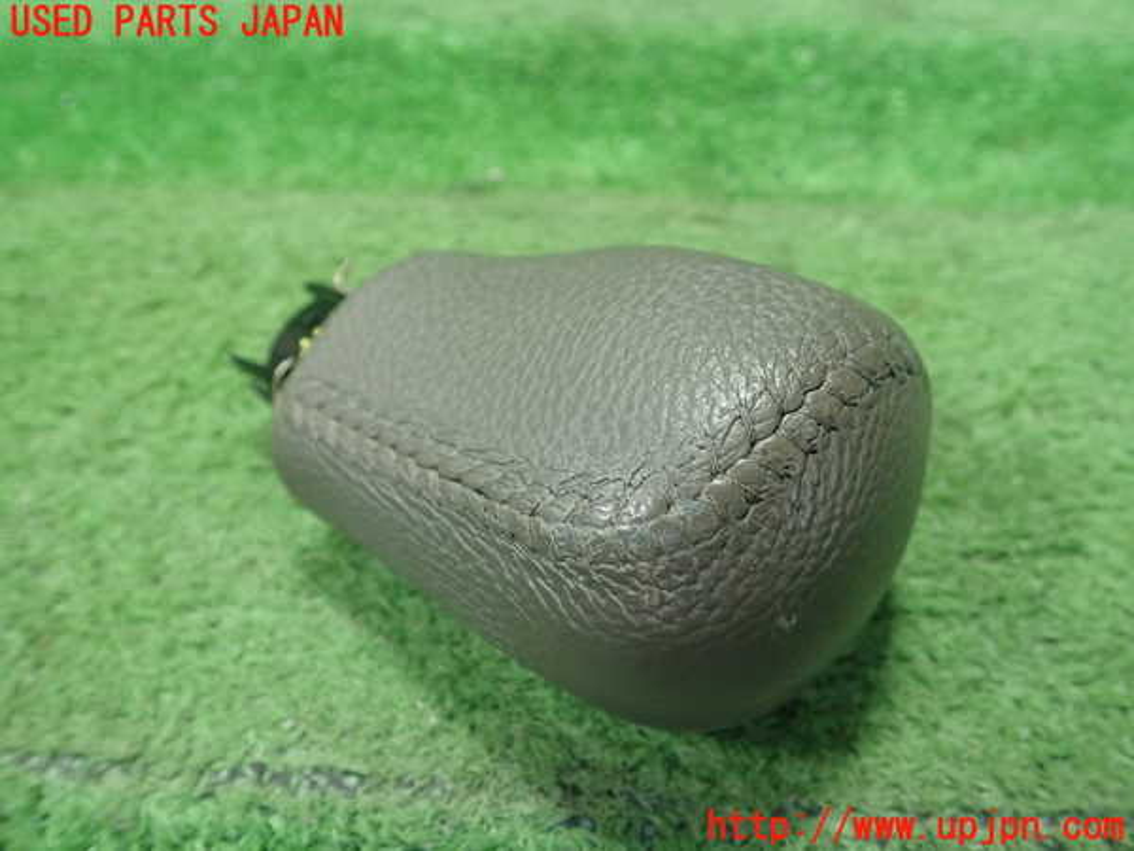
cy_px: 426
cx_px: 567
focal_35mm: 30
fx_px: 983
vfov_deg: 46.8
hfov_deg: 60.0
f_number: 2.3
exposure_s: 1/125
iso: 500
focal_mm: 5.5
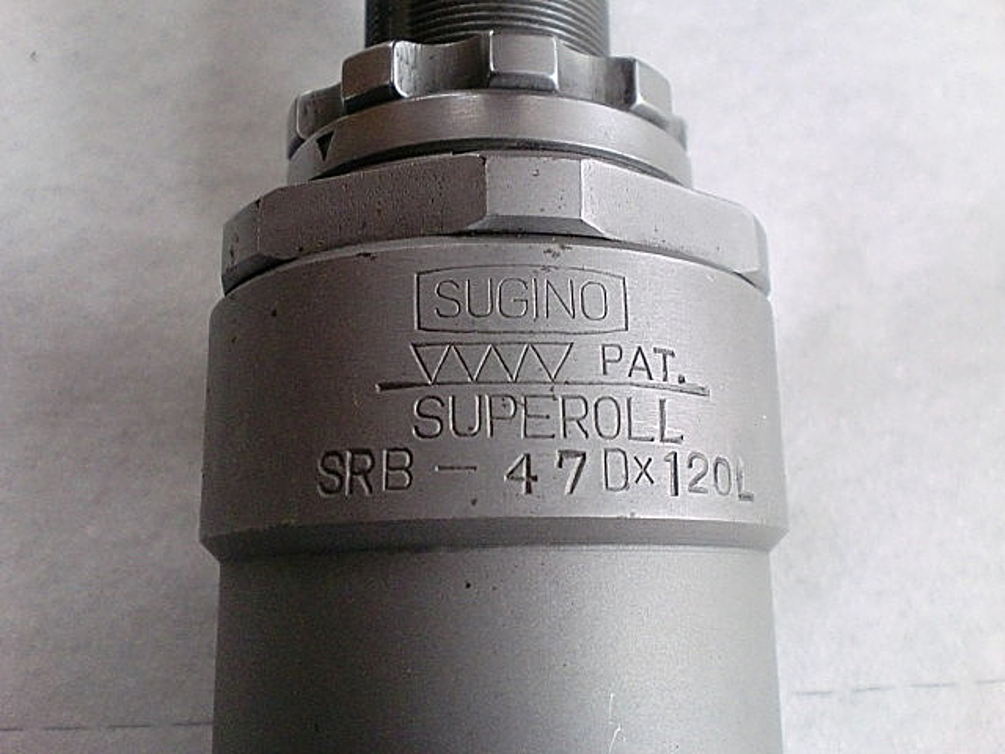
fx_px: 1016
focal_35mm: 35
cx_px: 502
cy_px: 377
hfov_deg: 52.6
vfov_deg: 40.7
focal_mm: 6.3
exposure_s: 1/60
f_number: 3.1
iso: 500
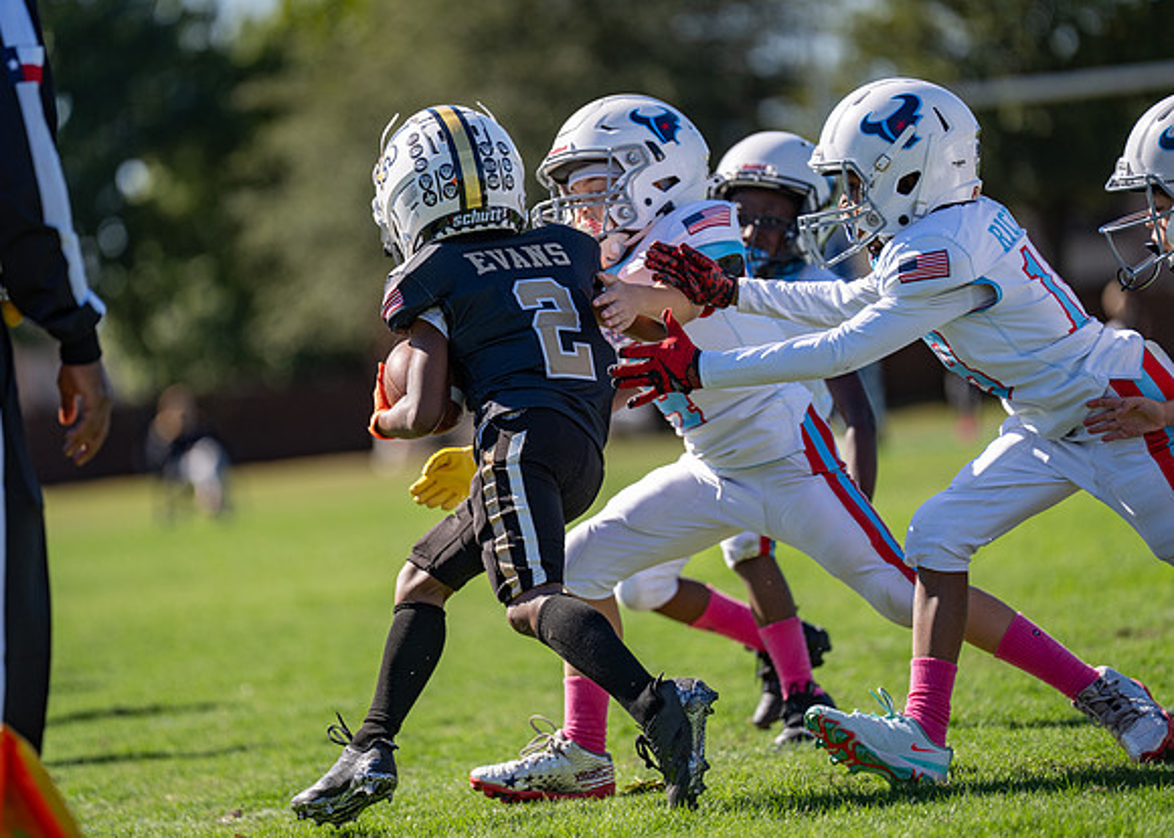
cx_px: 485
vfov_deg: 6.2
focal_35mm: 232
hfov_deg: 8.7
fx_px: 7737
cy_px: 387
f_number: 2.8
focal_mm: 200
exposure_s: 1/2000
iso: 100
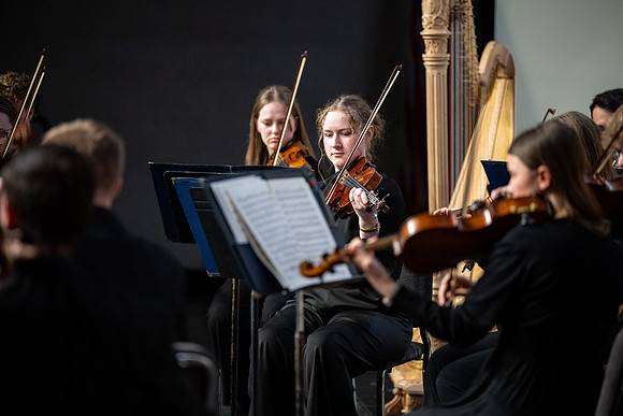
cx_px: 312
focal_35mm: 200
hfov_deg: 10.3
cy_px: 208
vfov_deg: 6.9
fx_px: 3462
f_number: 2.8
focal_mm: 200
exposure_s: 1/400
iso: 1600
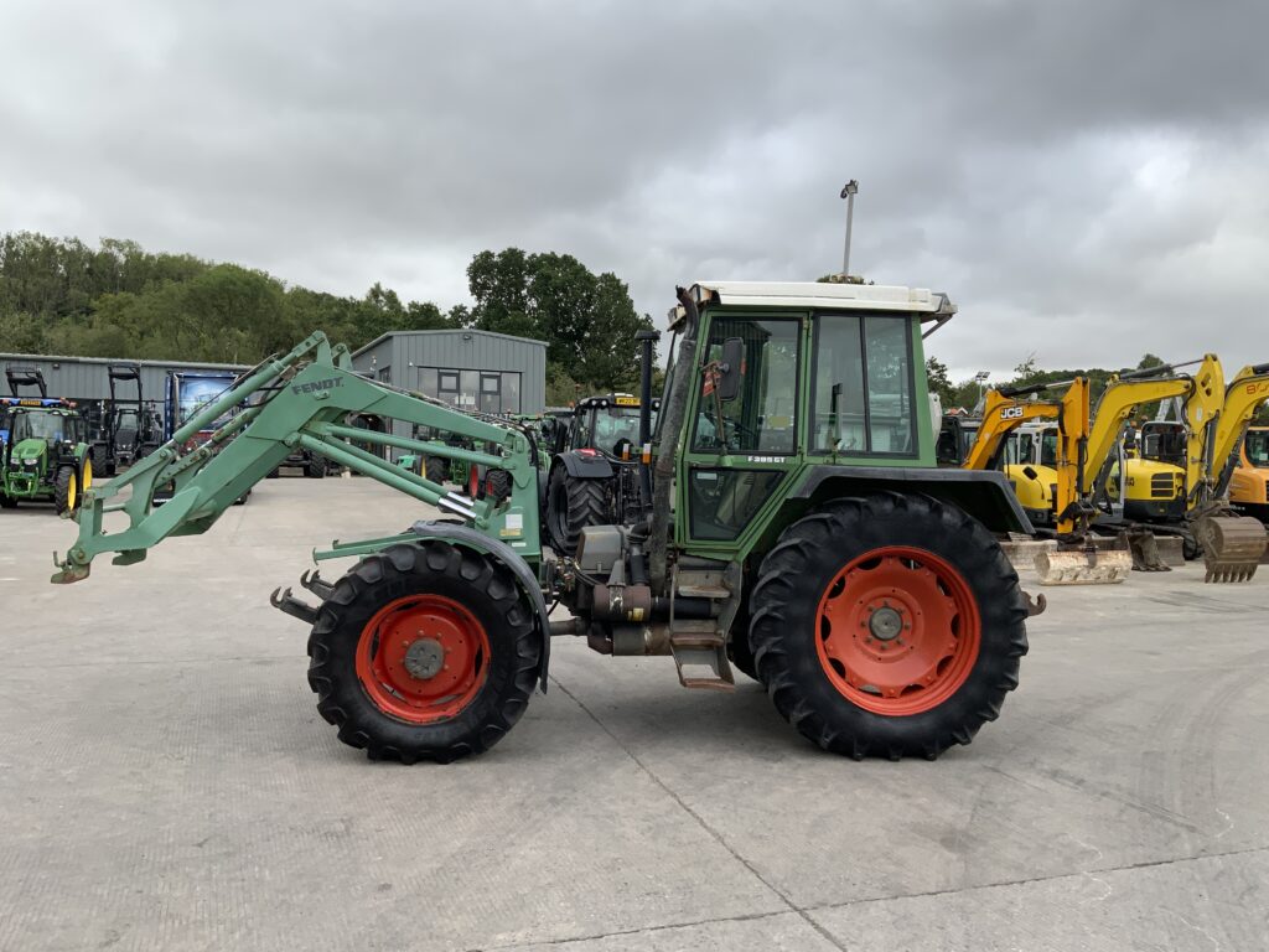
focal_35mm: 29
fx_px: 1063
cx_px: 634
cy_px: 476
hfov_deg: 61.7
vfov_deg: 48.2
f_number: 1.8
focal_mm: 3
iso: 16
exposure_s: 1/749
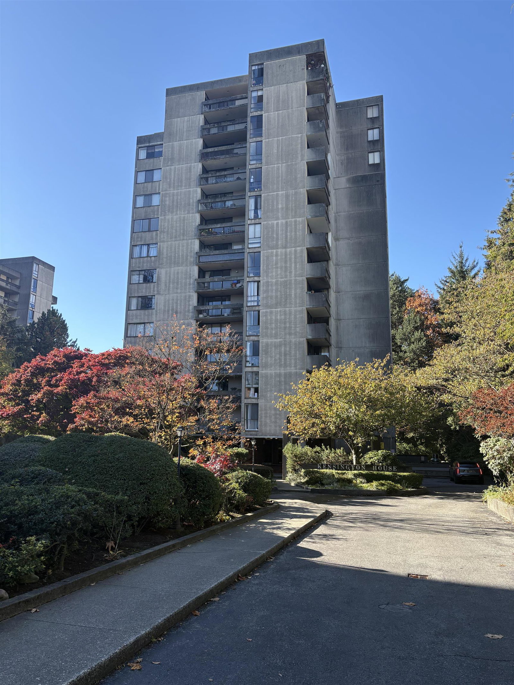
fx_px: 515
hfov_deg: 53.1
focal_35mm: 26
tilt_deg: +12.3
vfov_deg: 67.3
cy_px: 342
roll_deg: -1.2
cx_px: 257
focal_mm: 5.96
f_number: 1.6
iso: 64
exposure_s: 1/1311
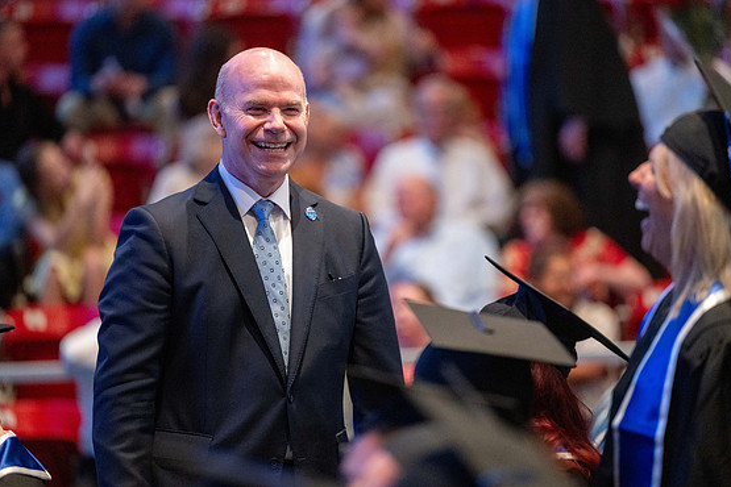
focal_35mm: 209
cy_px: 234
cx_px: 379
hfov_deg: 9.8
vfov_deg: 6.6
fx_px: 4244
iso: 6400
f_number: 2.8
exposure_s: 1/125
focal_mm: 200
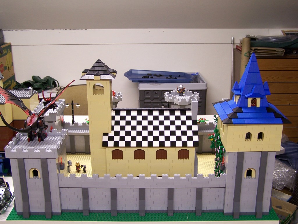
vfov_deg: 33.6
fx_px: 370
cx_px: 149
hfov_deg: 43.9
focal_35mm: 43
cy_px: 112
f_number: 2.9
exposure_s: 1/6
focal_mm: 7.1
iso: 80
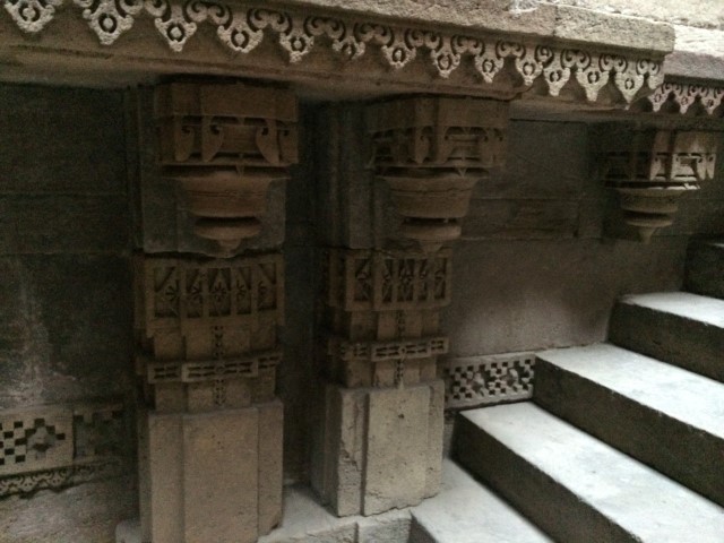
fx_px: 627
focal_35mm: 30
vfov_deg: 46.8
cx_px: 362
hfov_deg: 60.0
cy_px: 272
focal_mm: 4.12
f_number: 2.2
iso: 2000
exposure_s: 1/15
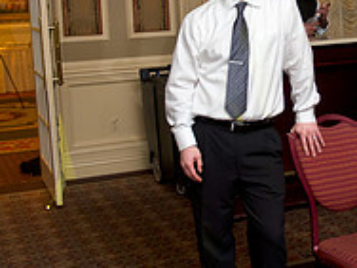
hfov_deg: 26.7
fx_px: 732
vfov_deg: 20.5
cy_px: 65
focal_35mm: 71
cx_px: 300
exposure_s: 1/125
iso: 1600
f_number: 3.2
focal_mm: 24
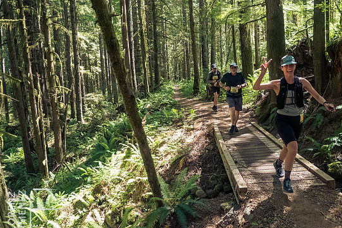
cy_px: 119
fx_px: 256
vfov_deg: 47.9
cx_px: 182
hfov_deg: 67.3
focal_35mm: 27
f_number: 2.8
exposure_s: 1/1000
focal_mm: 12
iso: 3200
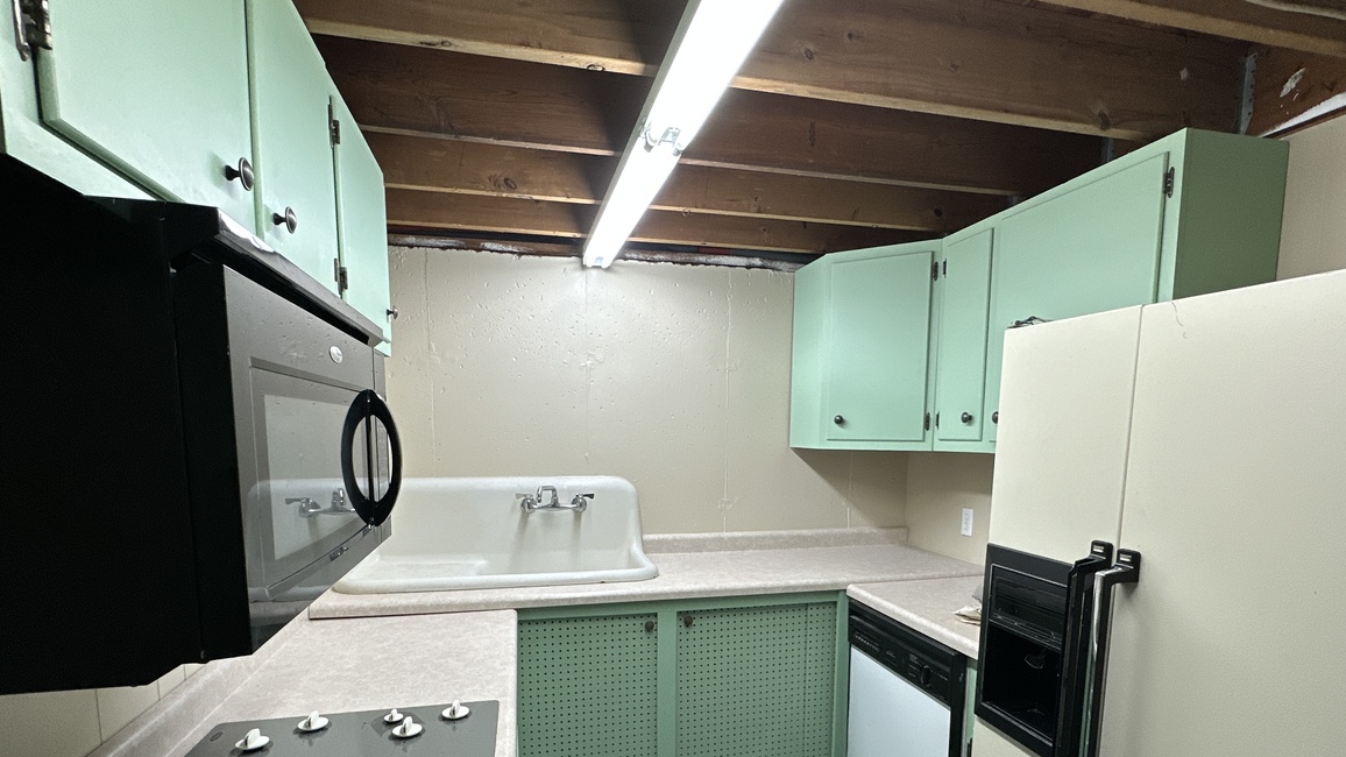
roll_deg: +0.3
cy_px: 509
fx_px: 678
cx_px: 682
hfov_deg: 89.6
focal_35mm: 19
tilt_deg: -6.3
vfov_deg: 57.0
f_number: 2.2
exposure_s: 1/120
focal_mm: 2.22
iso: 160
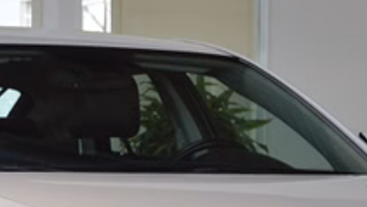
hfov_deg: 9.4
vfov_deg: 5.3
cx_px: 143
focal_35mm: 229
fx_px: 2230
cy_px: 294
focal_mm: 48
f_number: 5
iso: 400
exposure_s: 1/100
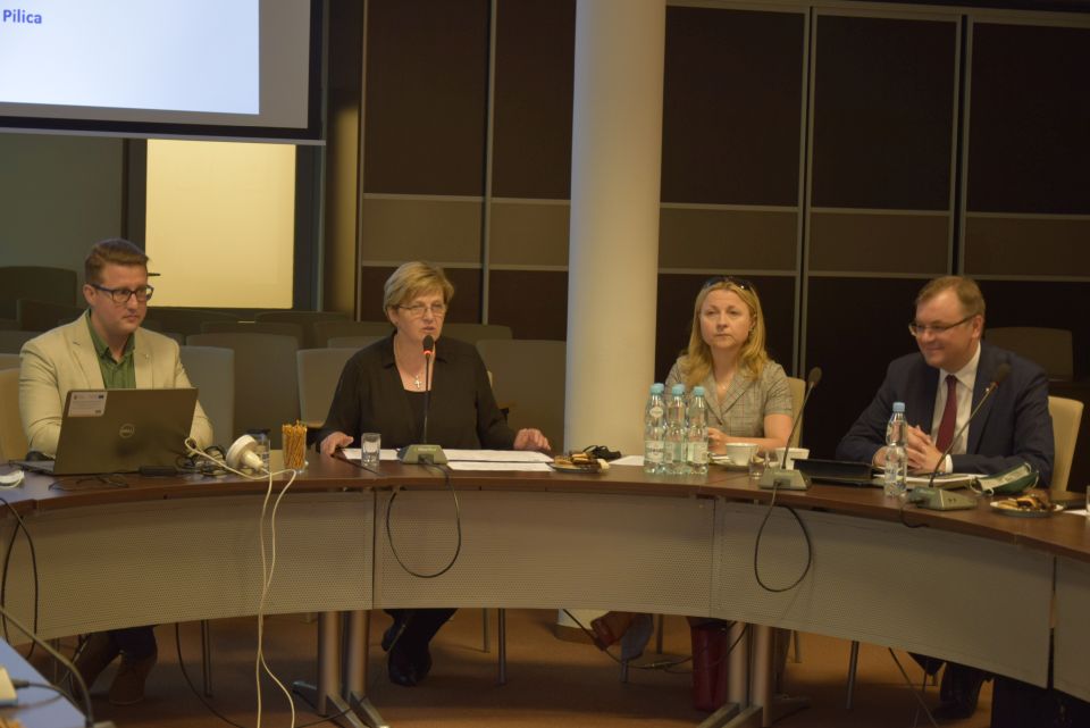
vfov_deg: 17.5
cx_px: 545
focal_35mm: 78
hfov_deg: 26.0
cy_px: 364
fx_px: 2363
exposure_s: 1/30
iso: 800
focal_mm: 52
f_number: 5
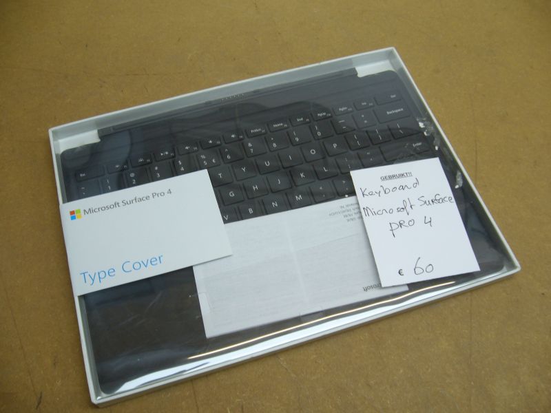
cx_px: 276
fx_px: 557
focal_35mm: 35
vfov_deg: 40.7
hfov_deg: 52.6
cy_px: 206
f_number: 2.8
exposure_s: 1/30
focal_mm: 5.8
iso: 80
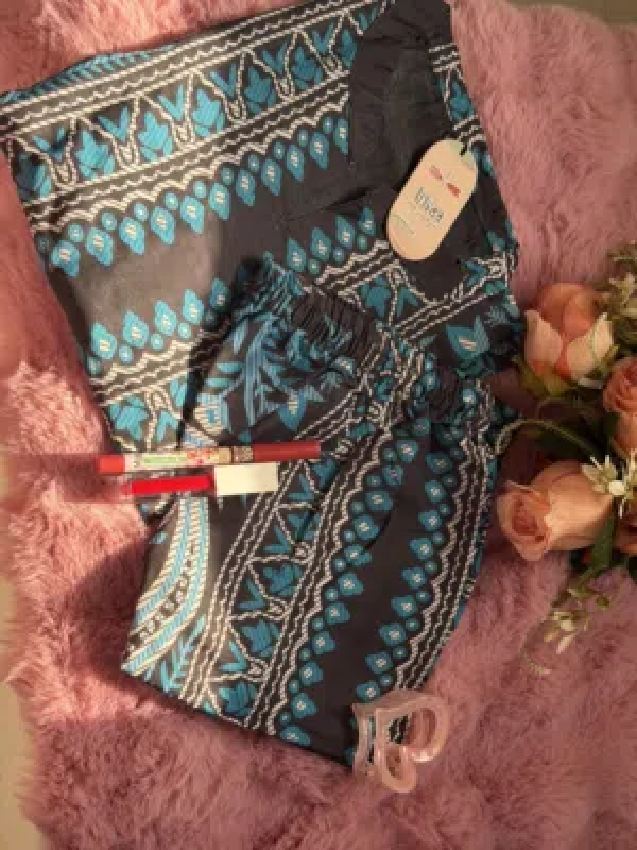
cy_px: 425
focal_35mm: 48
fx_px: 1178
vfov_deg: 39.7
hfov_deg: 30.3
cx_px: 318
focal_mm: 6.76
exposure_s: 1/142
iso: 50
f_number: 1.78
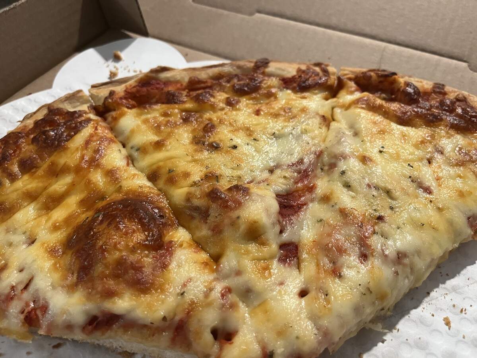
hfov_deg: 67.3
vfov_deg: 53.1
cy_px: 179
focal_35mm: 26
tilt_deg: -49.9
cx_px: 238
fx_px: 358
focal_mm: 5.1
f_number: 1.6
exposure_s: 1/60
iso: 400
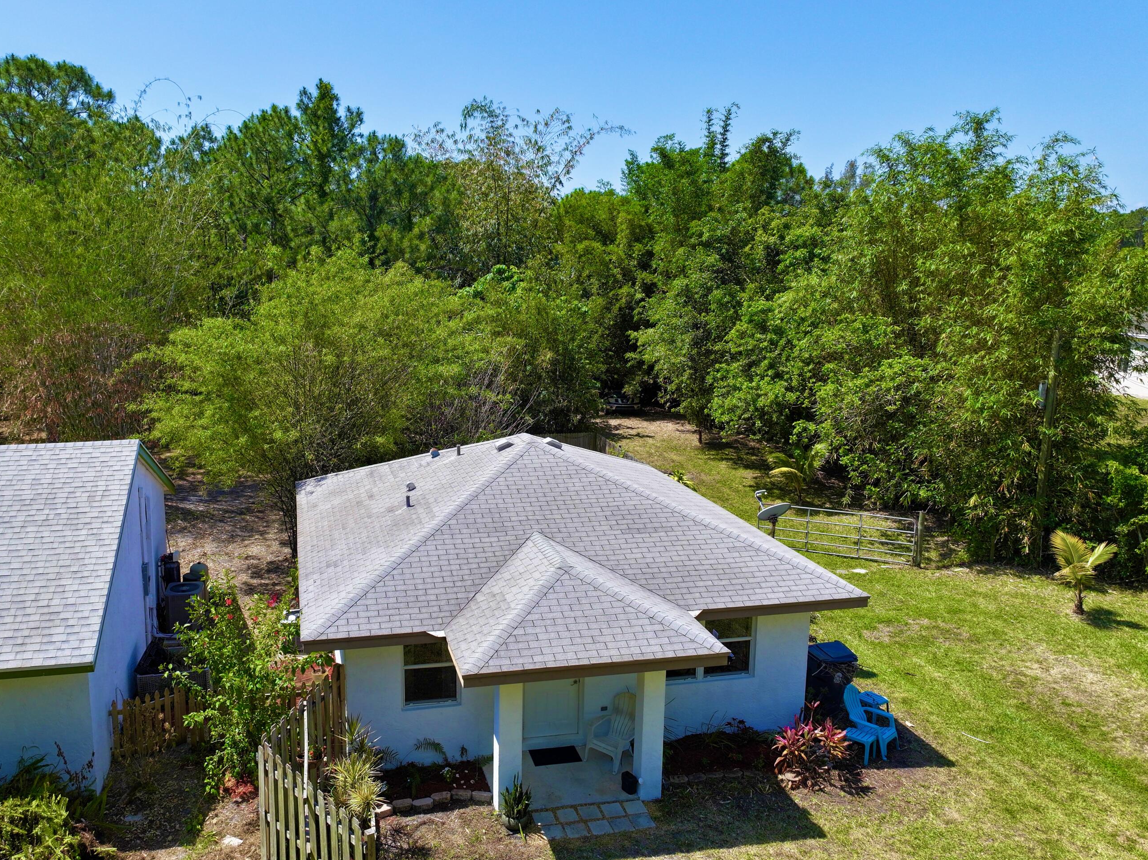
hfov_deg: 63.1
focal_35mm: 28
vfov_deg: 49.7
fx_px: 928
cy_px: 430
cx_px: 479
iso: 110
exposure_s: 1/2000
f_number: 2.8
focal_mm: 12.29
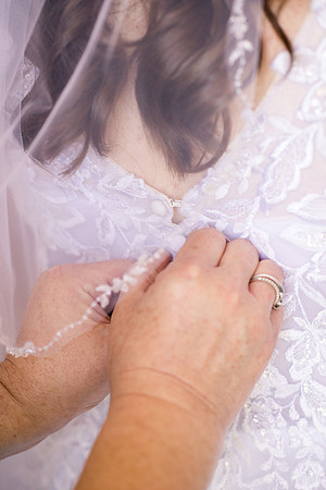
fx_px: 1154
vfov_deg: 23.9
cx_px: 163
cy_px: 245
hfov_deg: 16.1
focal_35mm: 85
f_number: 2.8
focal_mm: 85
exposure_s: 1/320
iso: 800
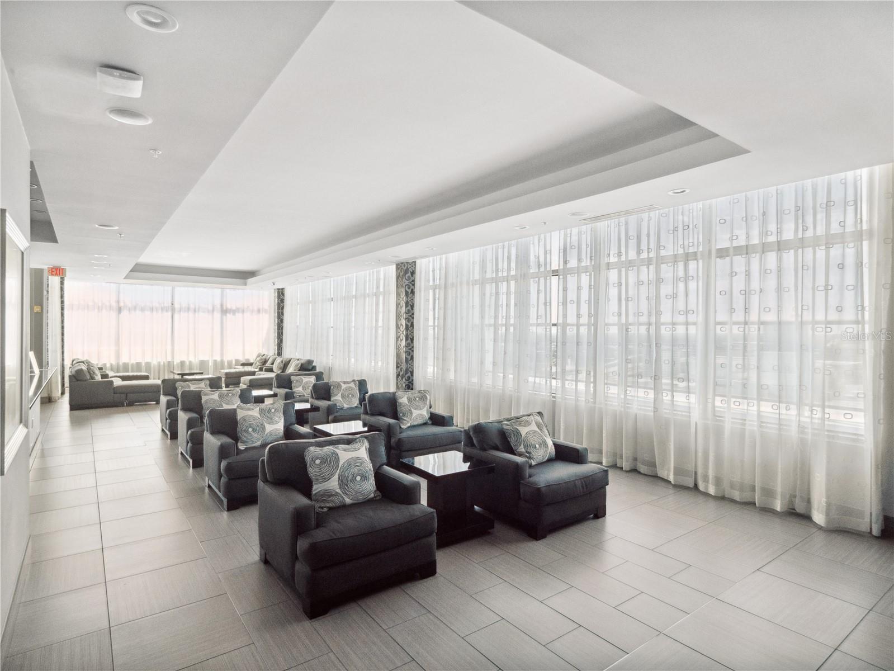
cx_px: 447
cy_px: 336
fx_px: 465
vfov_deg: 71.6
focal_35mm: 18
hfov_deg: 87.7
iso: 1600
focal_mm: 9
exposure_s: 1/200
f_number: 7.1
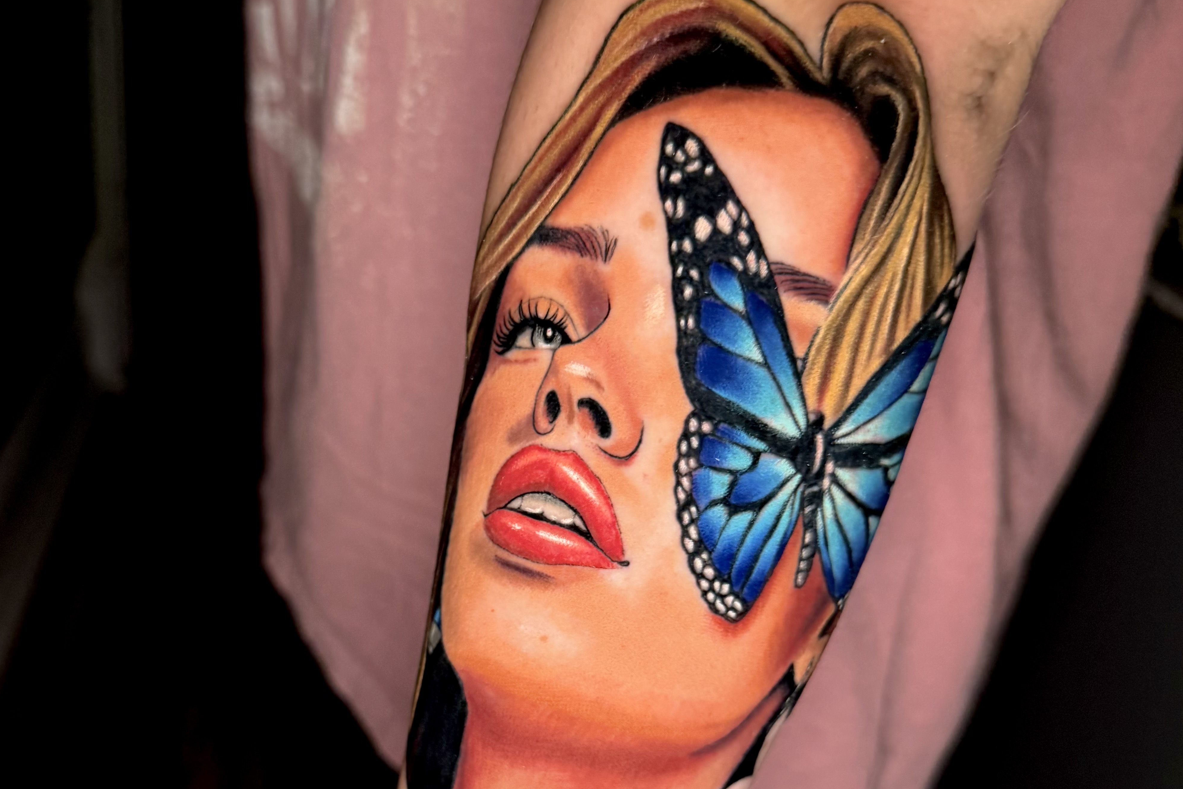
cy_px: 567
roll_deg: -9.9
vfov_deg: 36.2
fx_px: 1183
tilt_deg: -32.7
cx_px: 561
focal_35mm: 36
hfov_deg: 53.1
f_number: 1.78
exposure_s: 1/60
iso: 400
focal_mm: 6.76
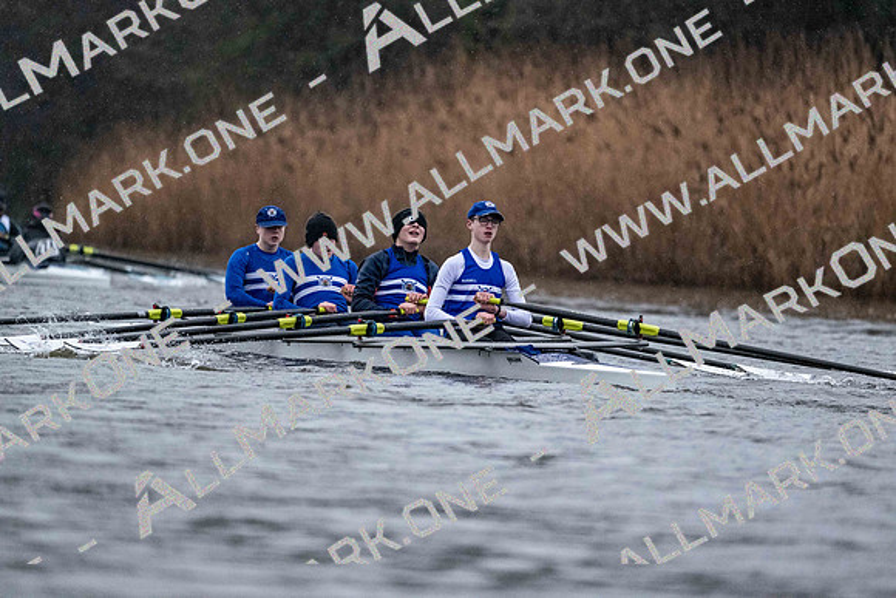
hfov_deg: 5.2
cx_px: 448
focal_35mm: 400
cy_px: 299
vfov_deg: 3.4
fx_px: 9957
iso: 8000
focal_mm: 400
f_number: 4.5
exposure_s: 1/1600
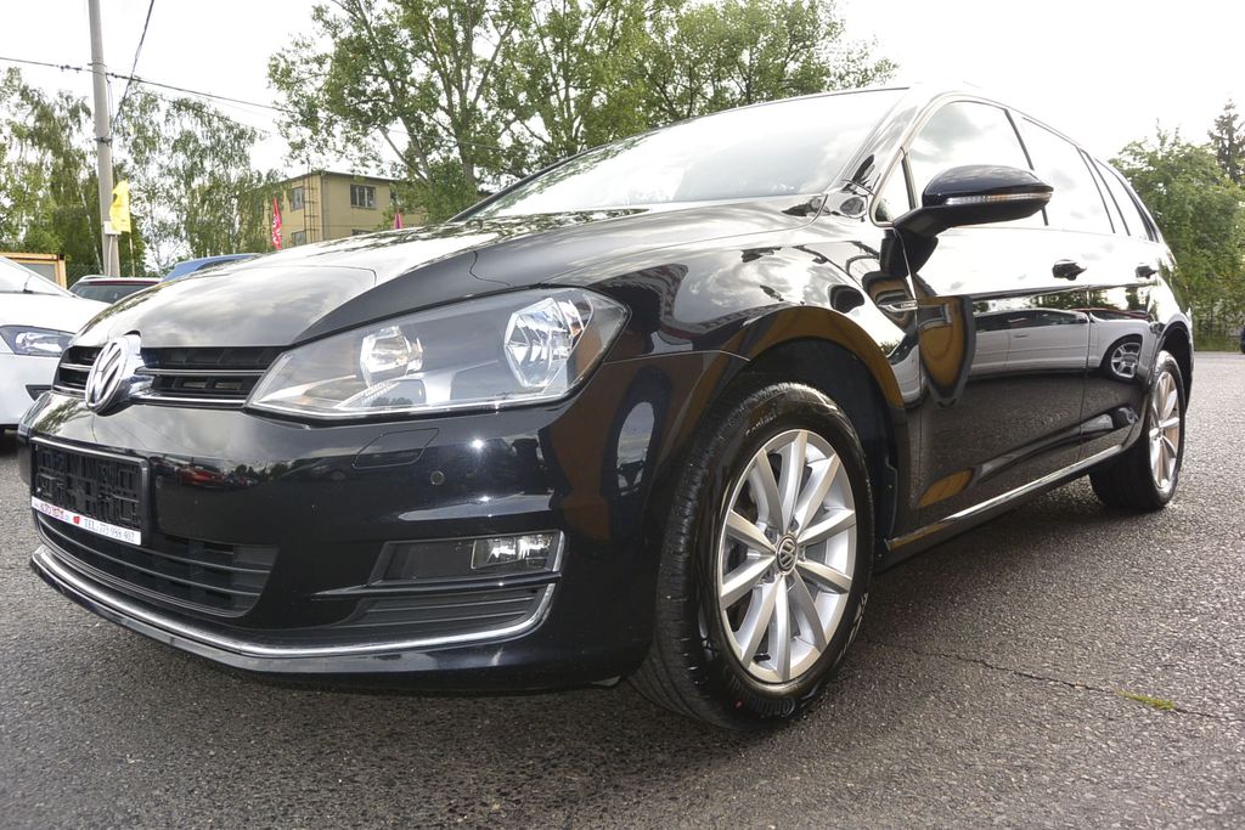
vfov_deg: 47.9
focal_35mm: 27
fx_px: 934
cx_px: 622
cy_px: 415
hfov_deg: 67.4
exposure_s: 1/250
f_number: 5
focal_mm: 10
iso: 160
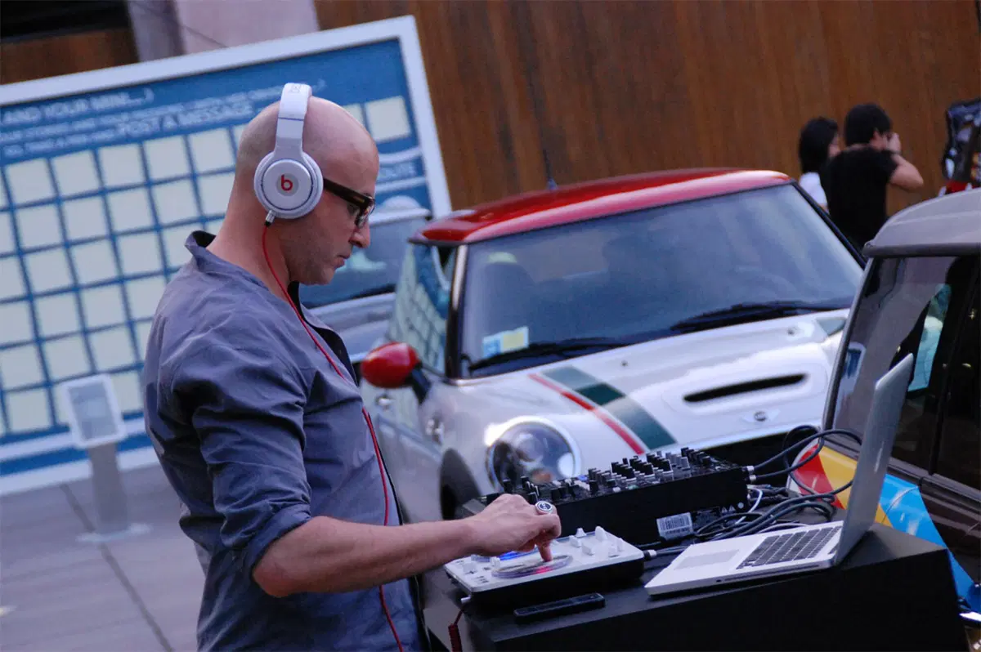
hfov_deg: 14.9
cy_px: 326
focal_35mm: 138
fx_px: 3757
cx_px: 490
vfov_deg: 9.9
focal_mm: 92
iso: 1600
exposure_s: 1/160
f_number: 5.6
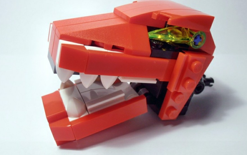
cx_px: 122
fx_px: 269
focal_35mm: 40
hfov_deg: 49.3
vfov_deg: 32.0
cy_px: 74
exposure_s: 1/40
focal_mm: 6.61
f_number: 3.9
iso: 100
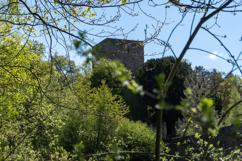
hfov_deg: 28.1
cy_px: 80
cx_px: 121
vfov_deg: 18.9
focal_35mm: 72
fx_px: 484
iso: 100
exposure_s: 1/800
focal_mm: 48
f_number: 5.6
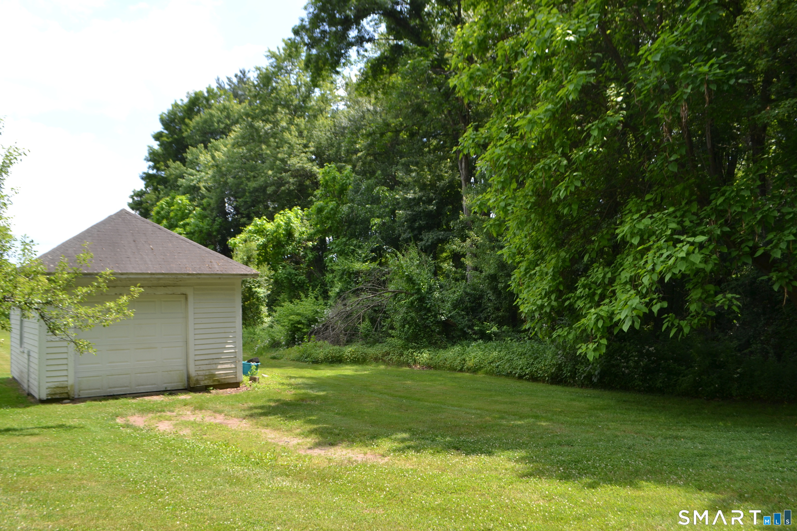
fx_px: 598
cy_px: 266
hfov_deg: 67.4
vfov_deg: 47.9
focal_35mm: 27
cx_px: 398
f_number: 5
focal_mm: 18
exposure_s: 1/200
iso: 100
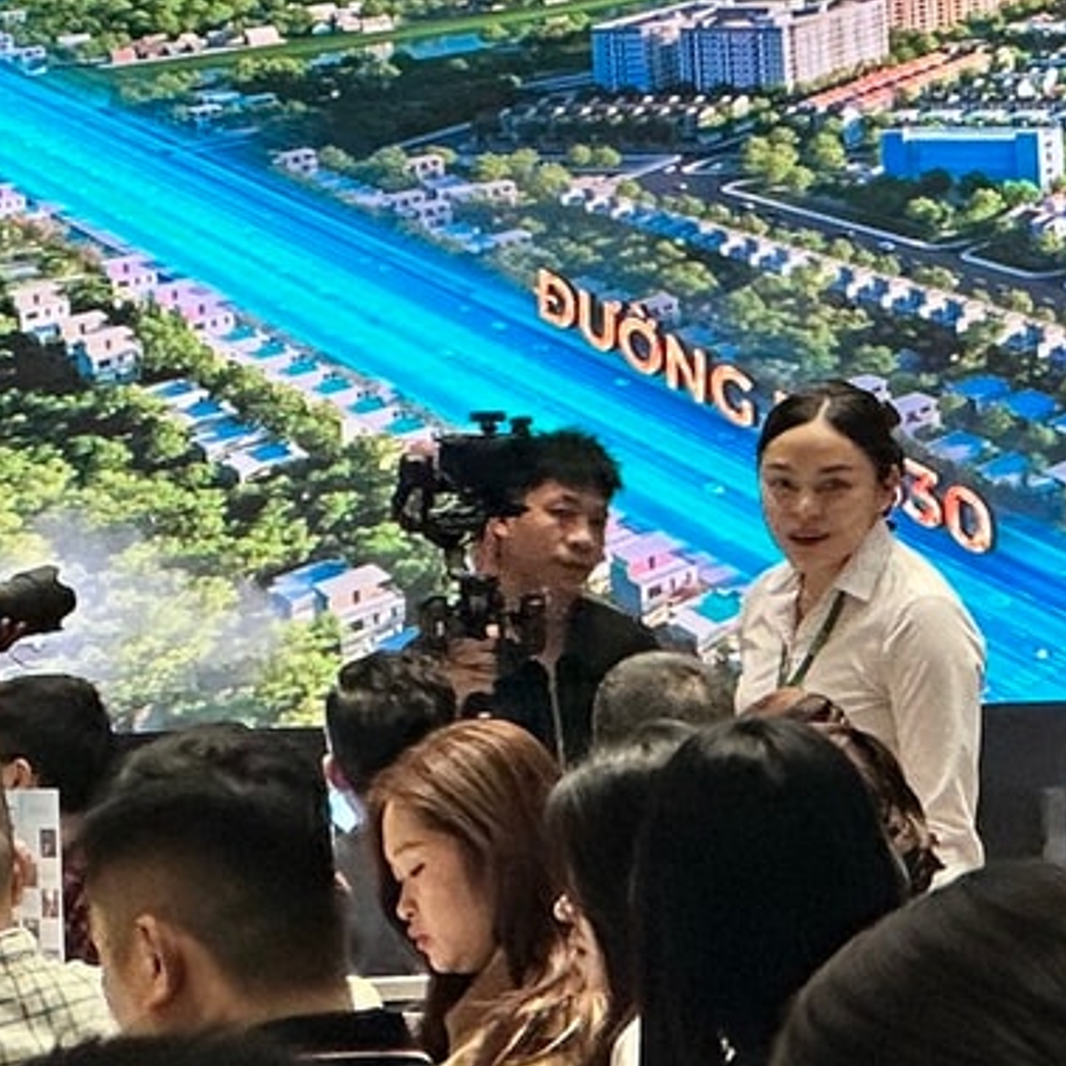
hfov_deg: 5.0
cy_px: -374
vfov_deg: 5.0
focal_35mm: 345
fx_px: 12020
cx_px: 1595
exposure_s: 1/101
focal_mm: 9
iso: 160
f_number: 2.8
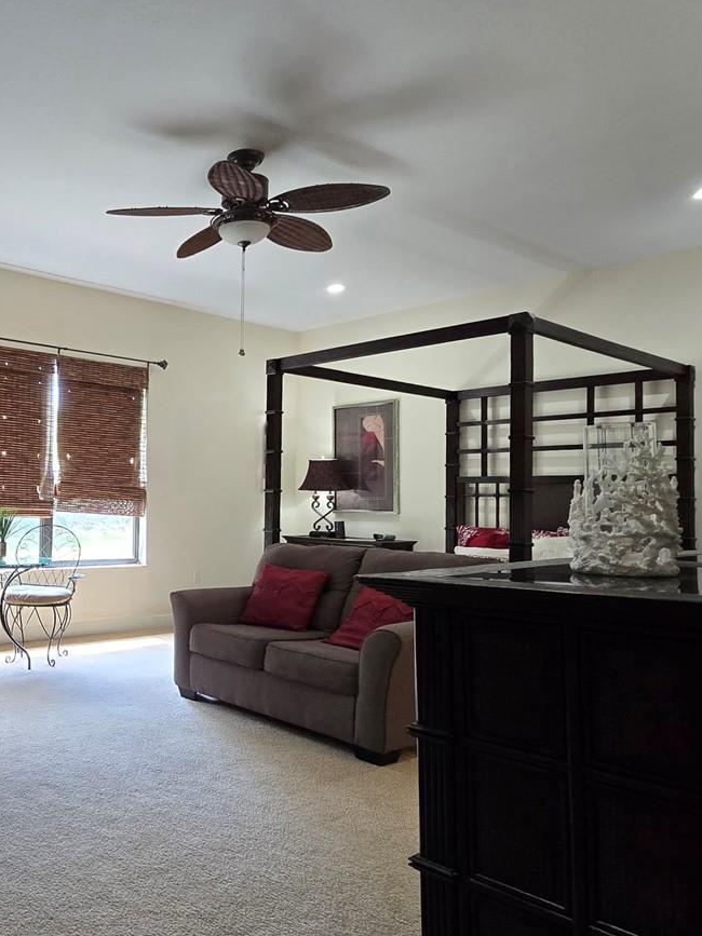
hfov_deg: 50.9
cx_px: 82
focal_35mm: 24
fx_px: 649
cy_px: 565
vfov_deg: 70.8
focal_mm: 2.2
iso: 200
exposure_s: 1/60.2
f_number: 2.2
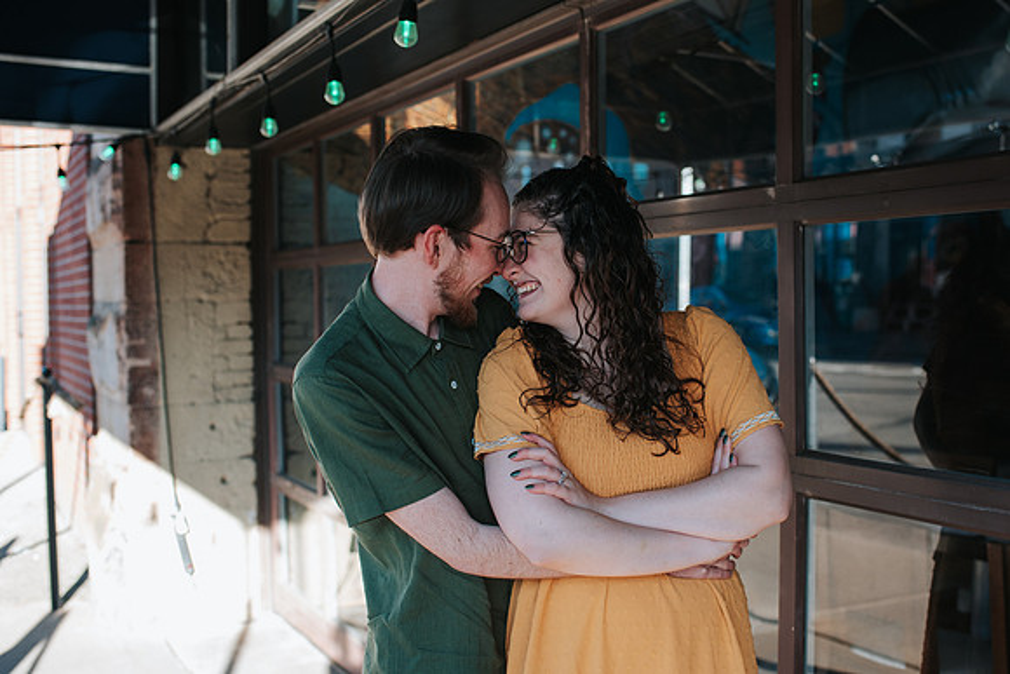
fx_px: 1145
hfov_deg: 47.5
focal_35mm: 41
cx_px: 574
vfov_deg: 32.8
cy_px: 335
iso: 560
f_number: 3.2
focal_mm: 35
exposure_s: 1/640
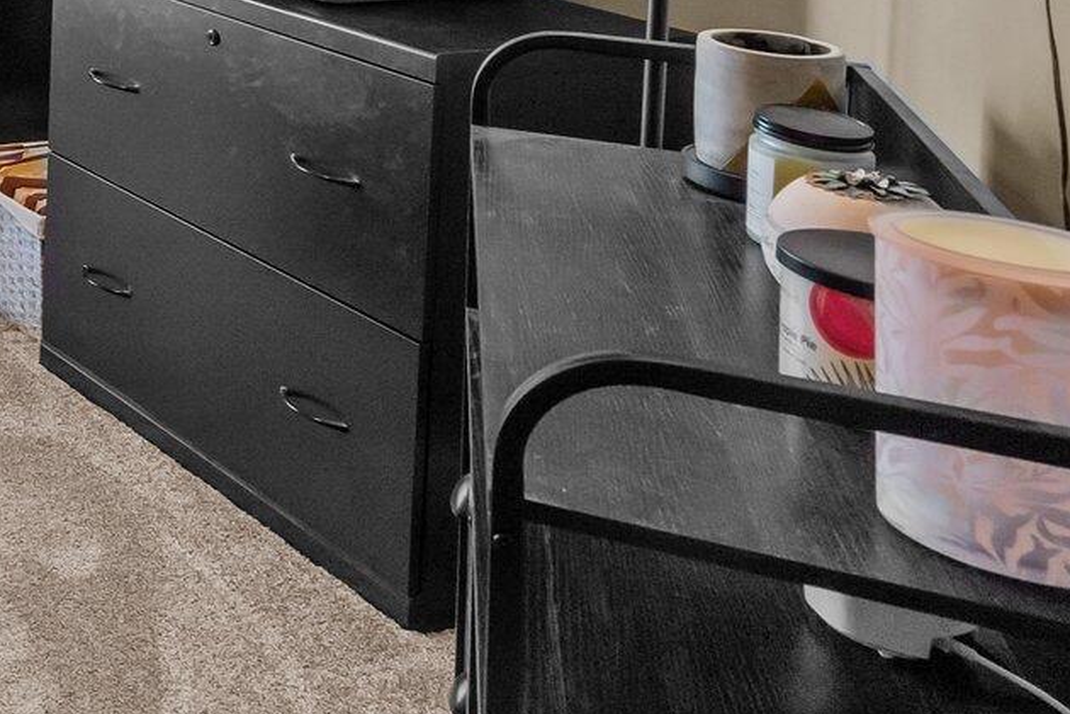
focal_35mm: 52
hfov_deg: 27.1
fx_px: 1545
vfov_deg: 21.2
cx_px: -530
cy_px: -402
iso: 400
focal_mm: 16
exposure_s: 1/4
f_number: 8
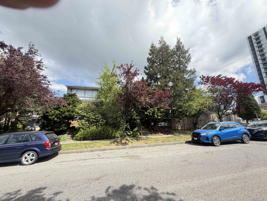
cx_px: 134
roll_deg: +0.3
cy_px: 100
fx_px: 108
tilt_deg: +14.4
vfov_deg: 85.7
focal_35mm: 14
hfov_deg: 102.1
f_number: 2.2
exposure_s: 1/502
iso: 50
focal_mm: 2.22
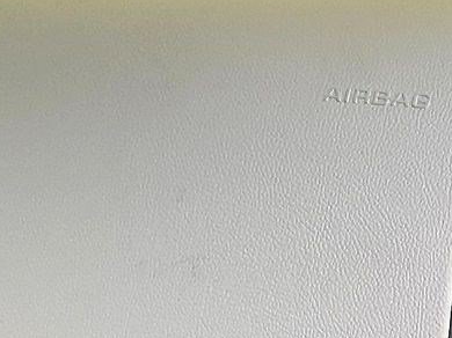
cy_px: 351
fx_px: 1553
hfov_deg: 16.6
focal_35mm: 119
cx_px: 195
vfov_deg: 12.3
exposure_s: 1/120
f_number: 1.8
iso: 64
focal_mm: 3
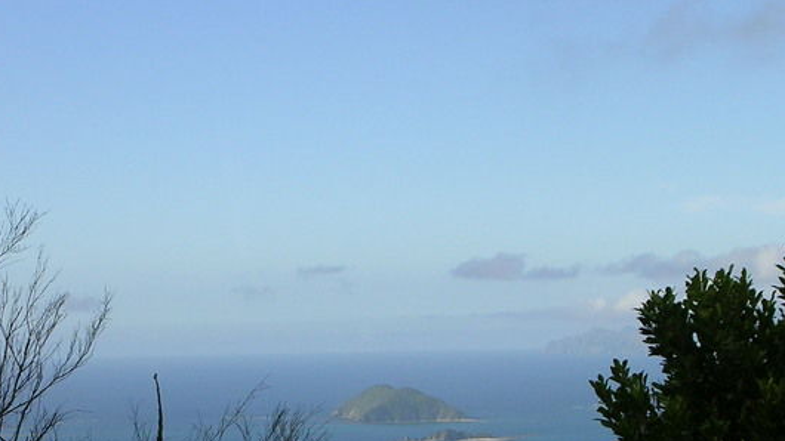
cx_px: 290
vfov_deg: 9.7
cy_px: 289
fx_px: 2602
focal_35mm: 125
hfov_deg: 17.1
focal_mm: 11.5
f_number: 3.9
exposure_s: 1/668
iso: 50
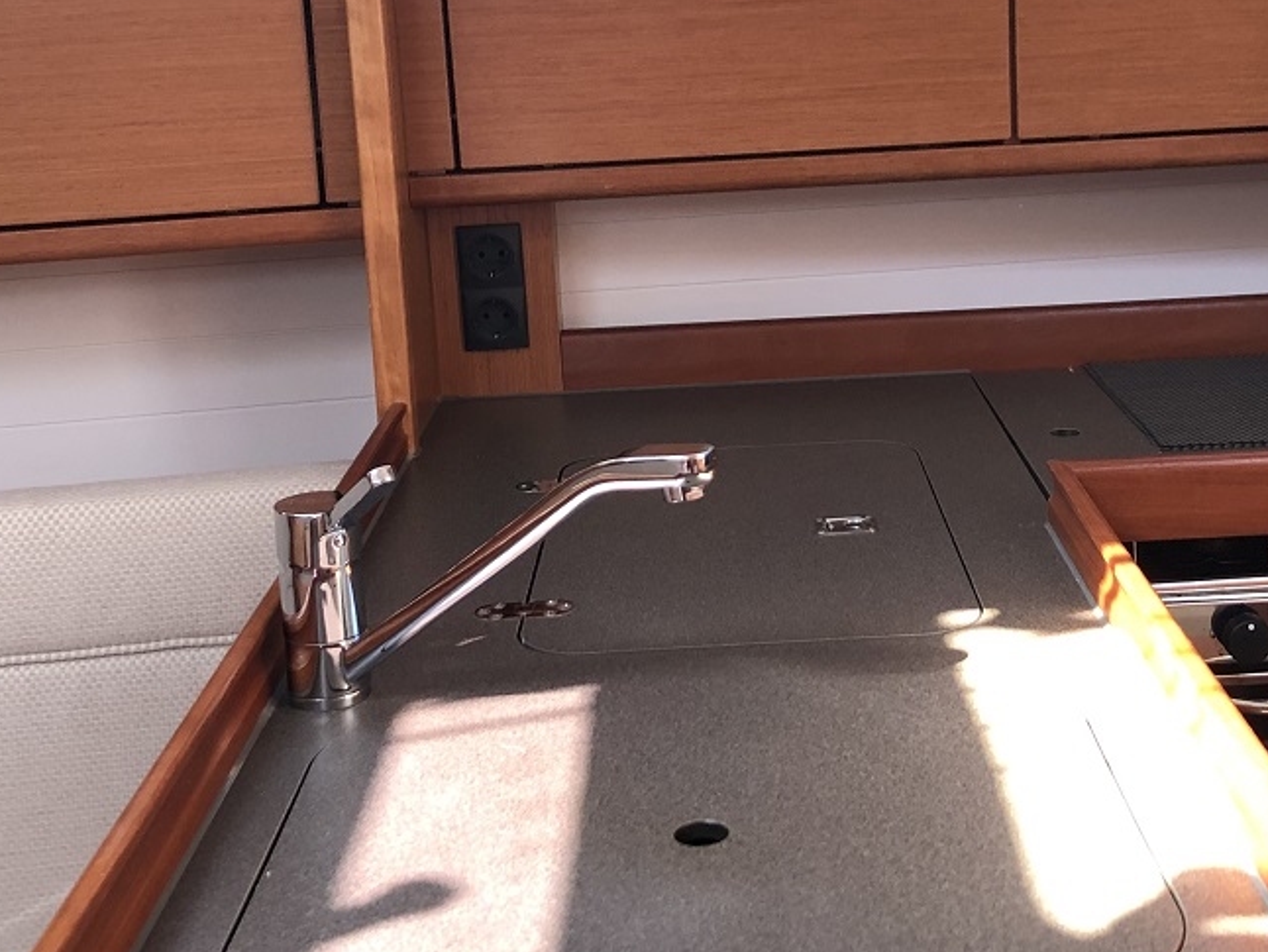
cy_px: 287
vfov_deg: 27.8
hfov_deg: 36.7
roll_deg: +1.9
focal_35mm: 52
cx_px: 742
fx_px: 1905
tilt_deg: -8.4
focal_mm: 4
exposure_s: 1/30
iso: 32
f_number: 1.8
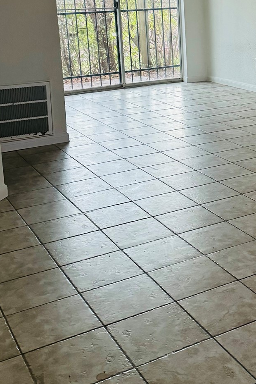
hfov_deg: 23.7
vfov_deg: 35.2
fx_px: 586
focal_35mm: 55
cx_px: 247
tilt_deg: -9.0
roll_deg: +1.3
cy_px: 82
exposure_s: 1/53
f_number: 1.78
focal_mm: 6.86
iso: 800
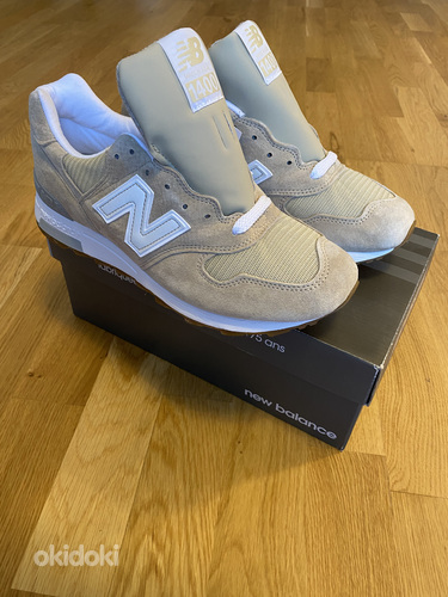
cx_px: 224
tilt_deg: -41.7
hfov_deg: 53.1
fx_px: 449
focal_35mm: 26
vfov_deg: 67.3
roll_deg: +0.6
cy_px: 298
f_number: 1.8
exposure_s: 1/50
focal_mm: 4.25
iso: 200
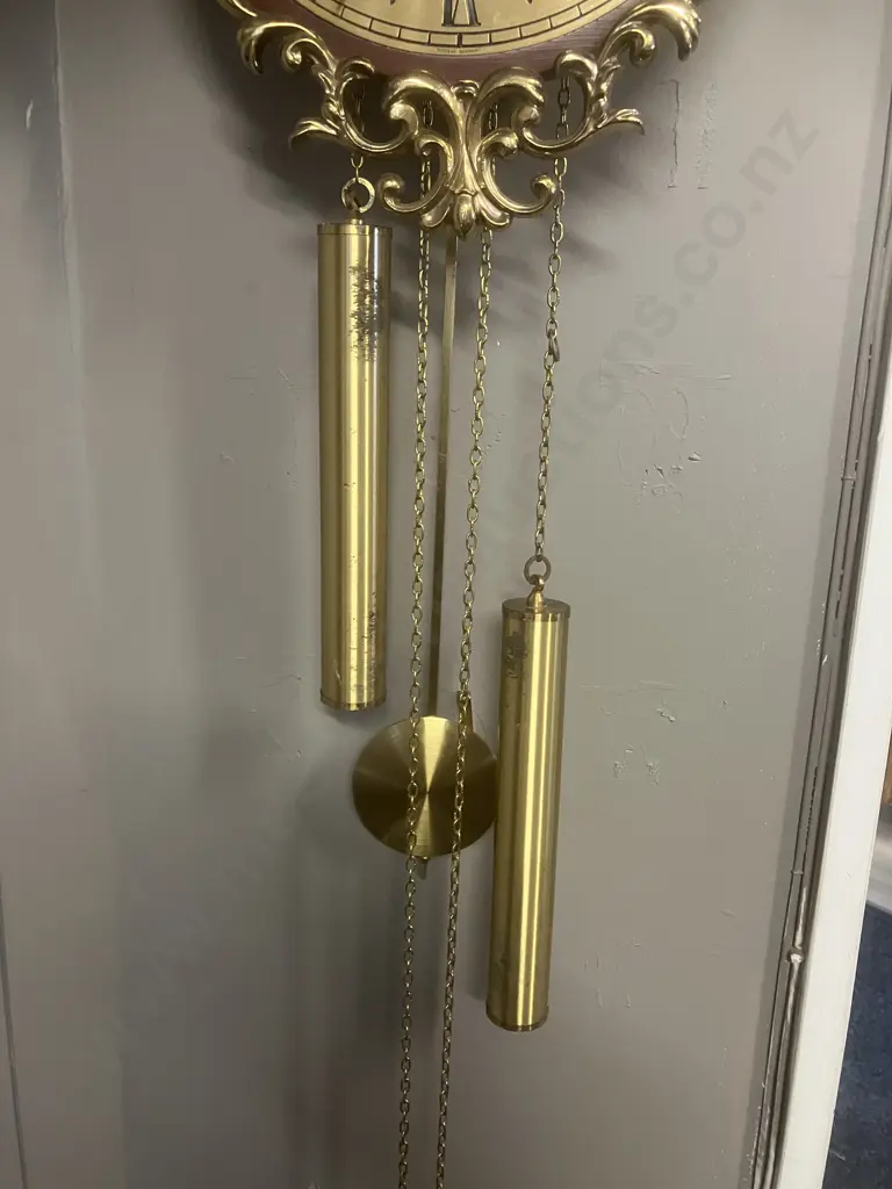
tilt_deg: -11.5
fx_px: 962
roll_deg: -3.2
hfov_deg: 49.7
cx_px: 446
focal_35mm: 28
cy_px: 594
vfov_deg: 63.4
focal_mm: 3.99
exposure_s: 1/50
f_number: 1.8
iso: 250
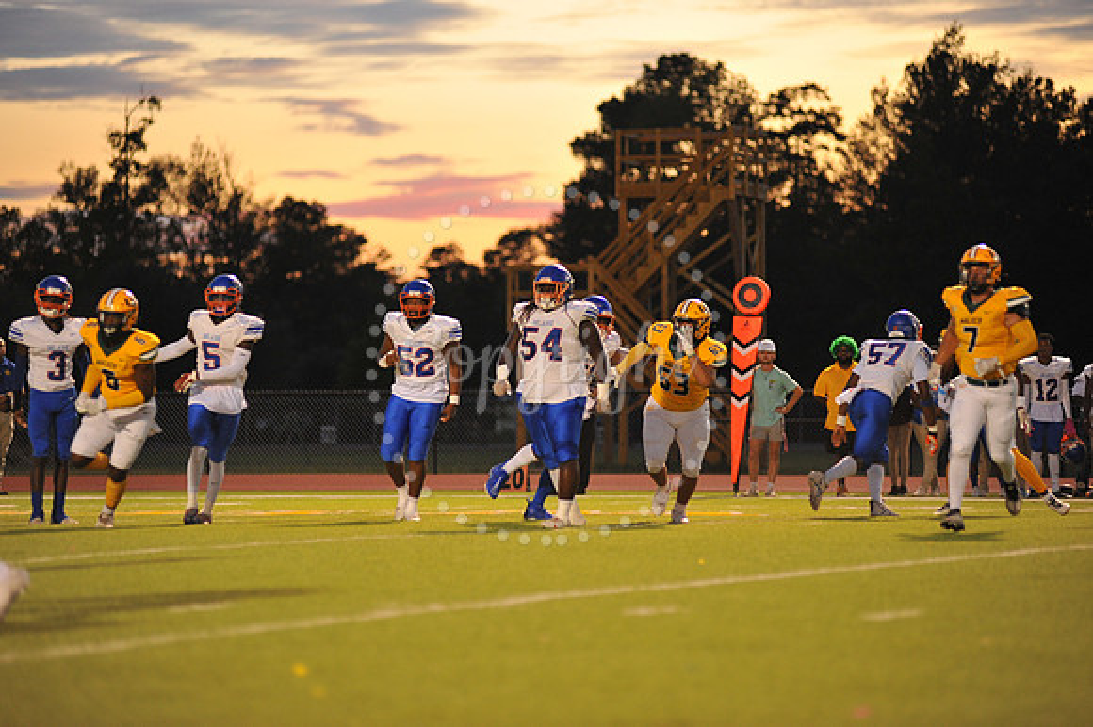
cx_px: 546
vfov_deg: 8.1
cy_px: 364
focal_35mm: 170
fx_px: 5158
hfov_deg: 12.1
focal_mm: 170
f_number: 2.8
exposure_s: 1/250
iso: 1600
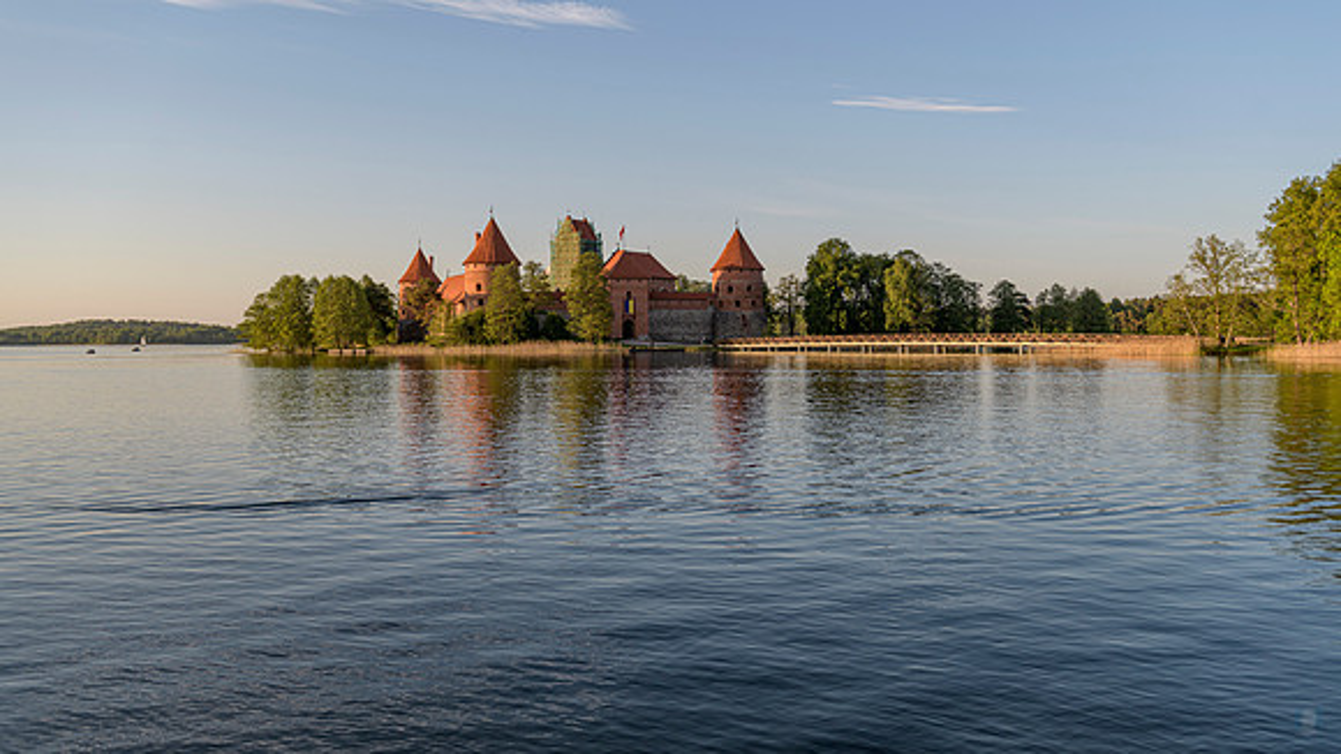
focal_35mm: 34
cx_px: 680
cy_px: 350
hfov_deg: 57.6
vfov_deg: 34.3
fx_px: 1220
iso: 64
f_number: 4
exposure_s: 1/400
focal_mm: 32
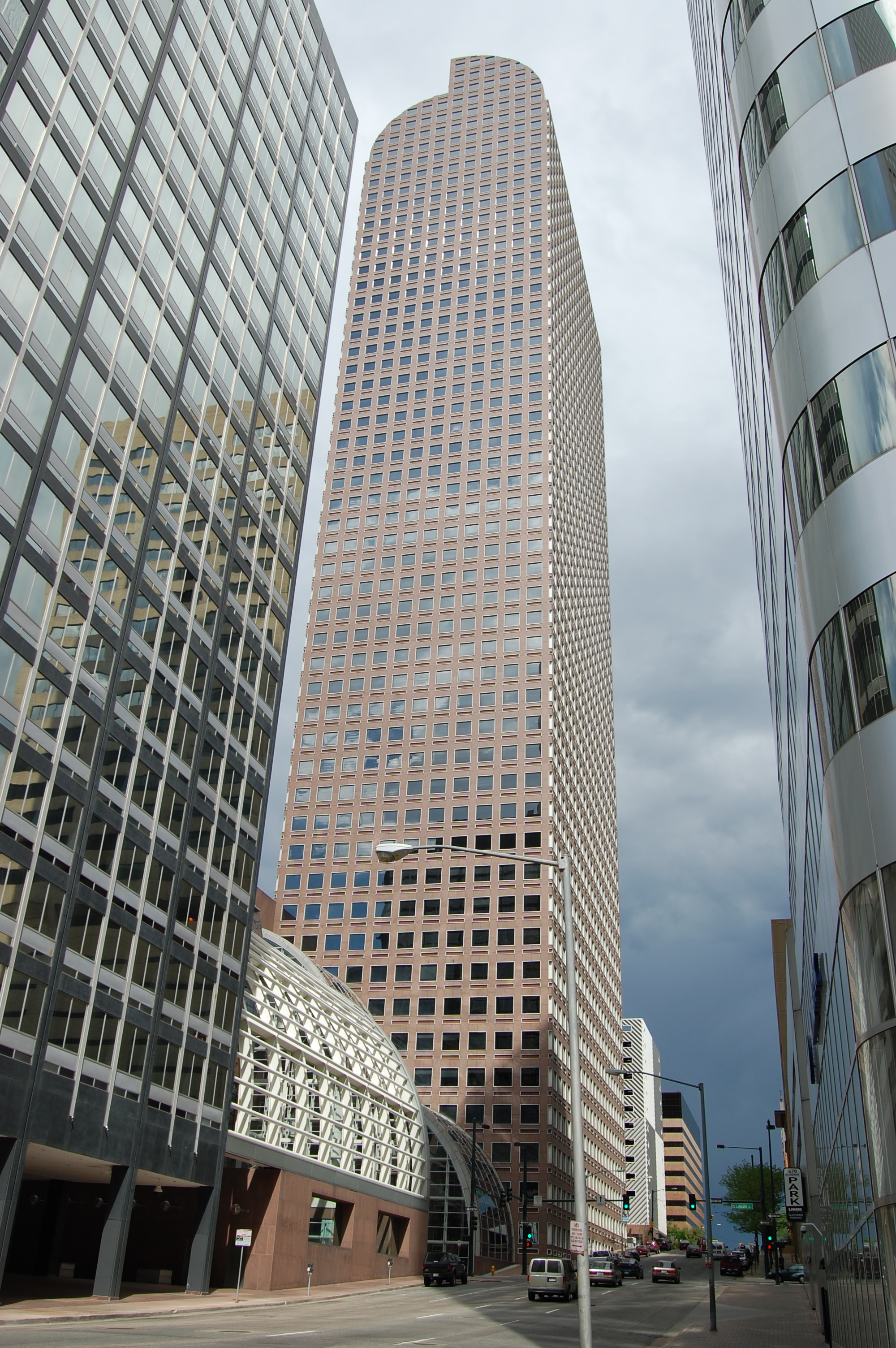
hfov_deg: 43.5
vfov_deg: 62.0
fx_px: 1122
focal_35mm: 30
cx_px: 448
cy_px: 674
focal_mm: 20
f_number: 10
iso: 200
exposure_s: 1/400
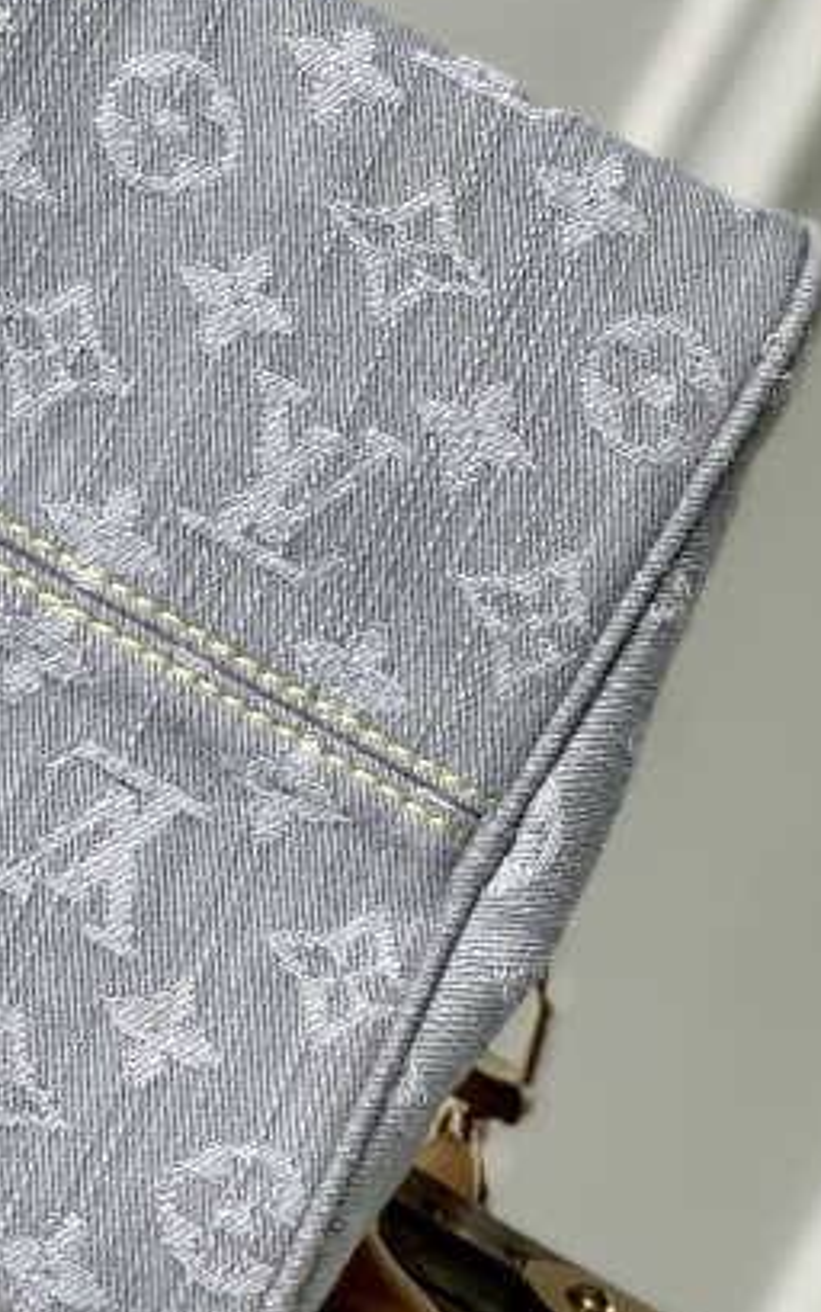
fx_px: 6938
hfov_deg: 6.7
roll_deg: -26.8
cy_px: -305
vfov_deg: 10.6
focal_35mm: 194
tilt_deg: -8.4
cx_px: -484
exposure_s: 1/122
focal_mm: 6
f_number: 2.4
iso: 16
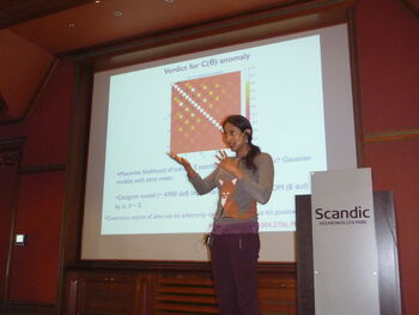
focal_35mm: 36
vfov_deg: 39.7
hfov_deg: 51.3
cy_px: 158
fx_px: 436
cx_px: 210
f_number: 3.9
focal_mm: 6.4
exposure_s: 1/60
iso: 800
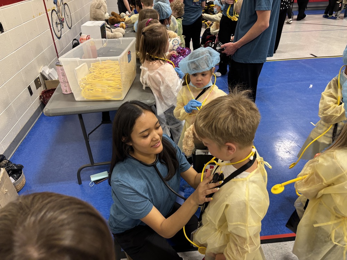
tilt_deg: -31.1
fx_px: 261
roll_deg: +1.5
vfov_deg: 53.1
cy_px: 130
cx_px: 174
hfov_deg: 67.3
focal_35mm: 26
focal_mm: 5.96
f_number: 1.6
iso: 125
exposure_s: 1/60
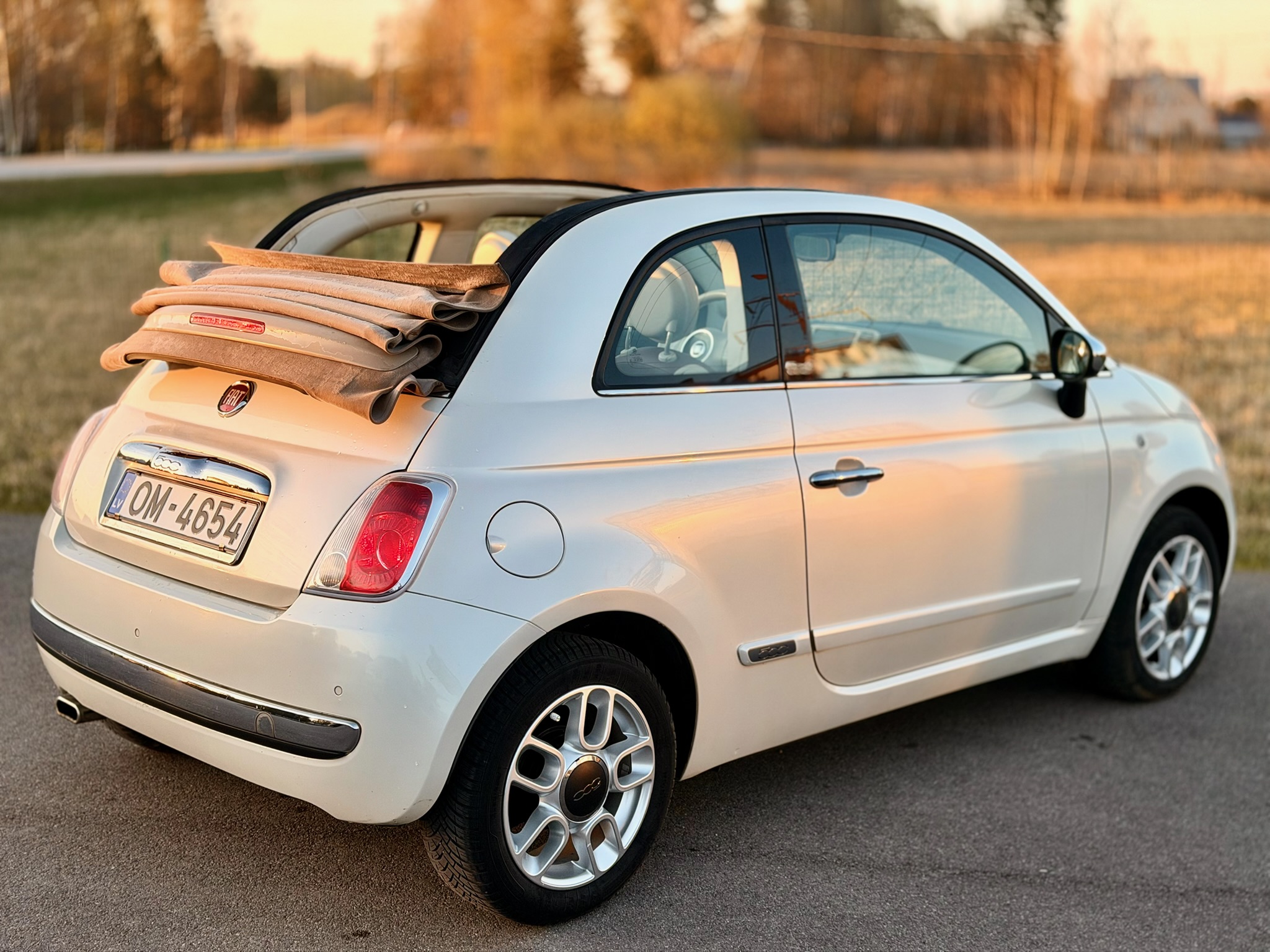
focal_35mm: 48
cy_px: 476
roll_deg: +0.3
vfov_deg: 30.3
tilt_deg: -12.1
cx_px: 635
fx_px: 1761
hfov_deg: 39.7
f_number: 1.78
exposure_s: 1/481
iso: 64
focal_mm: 6.76
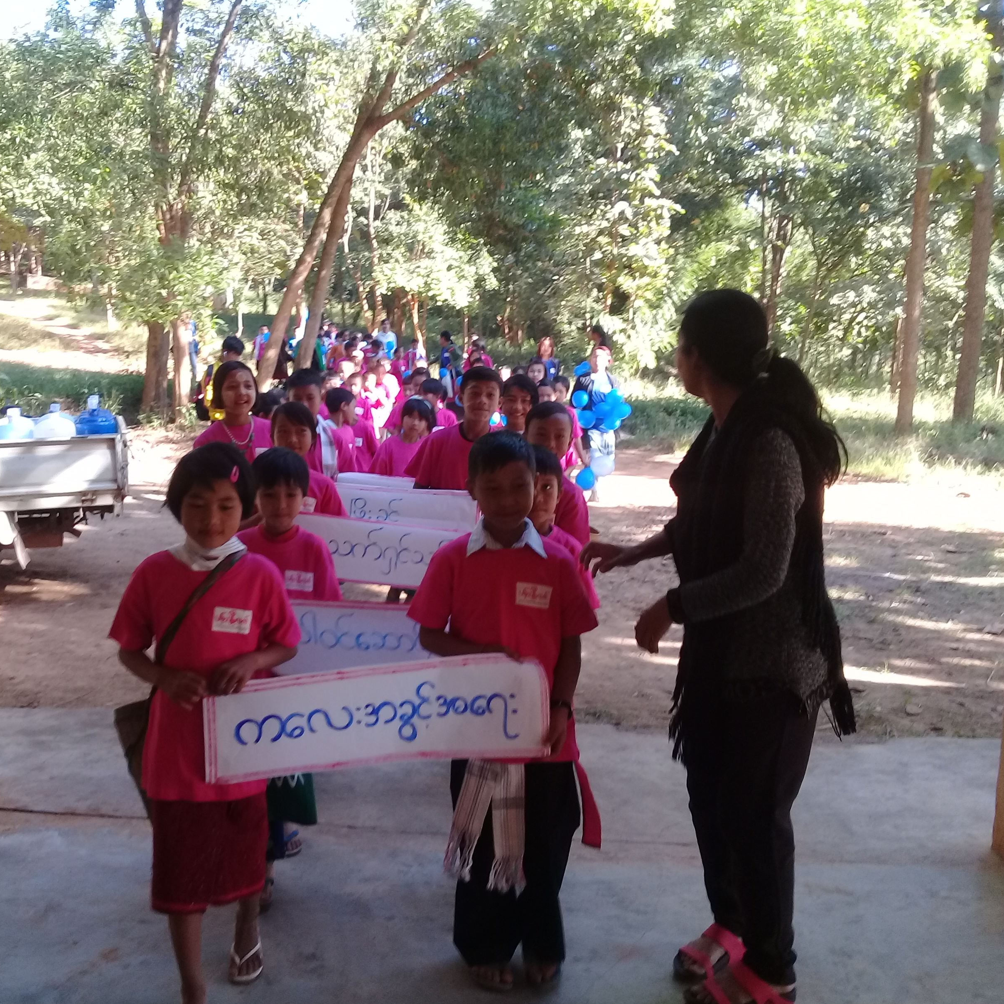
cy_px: 507
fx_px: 1214
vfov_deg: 44.9
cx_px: 363
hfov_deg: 44.5
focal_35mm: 37
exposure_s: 1/100
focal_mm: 3.3
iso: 64
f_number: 2.2
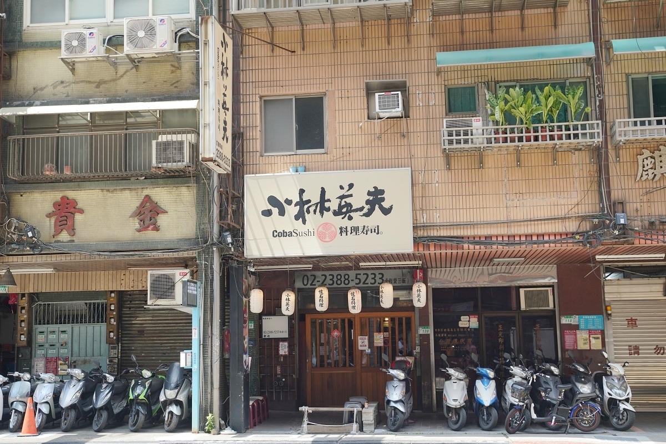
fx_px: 869
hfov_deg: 41.9
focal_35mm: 47
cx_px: 333
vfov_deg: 28.6
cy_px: 222
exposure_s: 1/160
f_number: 4
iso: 250
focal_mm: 47
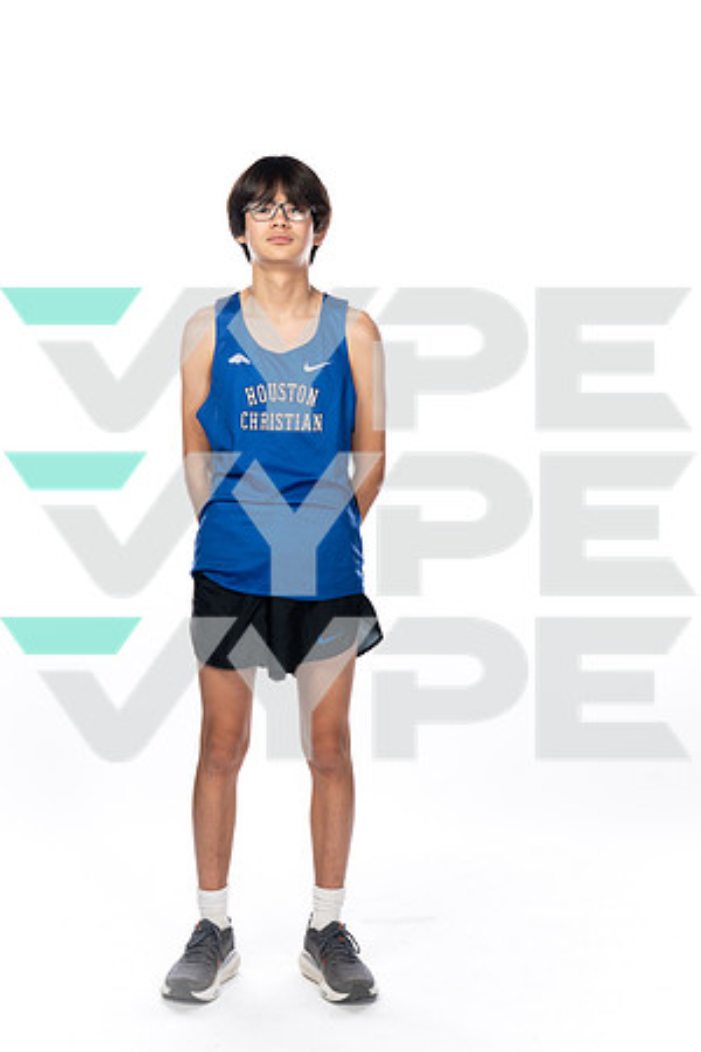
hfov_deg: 22.3
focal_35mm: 61
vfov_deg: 32.9
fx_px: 1782
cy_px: 526
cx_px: 350
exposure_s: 1/250
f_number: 8
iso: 640
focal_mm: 61
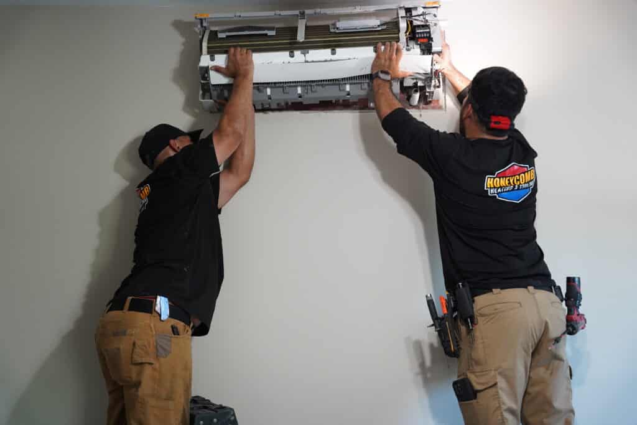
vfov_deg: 33.1
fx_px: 715
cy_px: 212
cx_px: 318
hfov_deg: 48.0
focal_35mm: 40
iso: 3200
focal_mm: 40.4
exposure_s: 1/160
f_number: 2.8
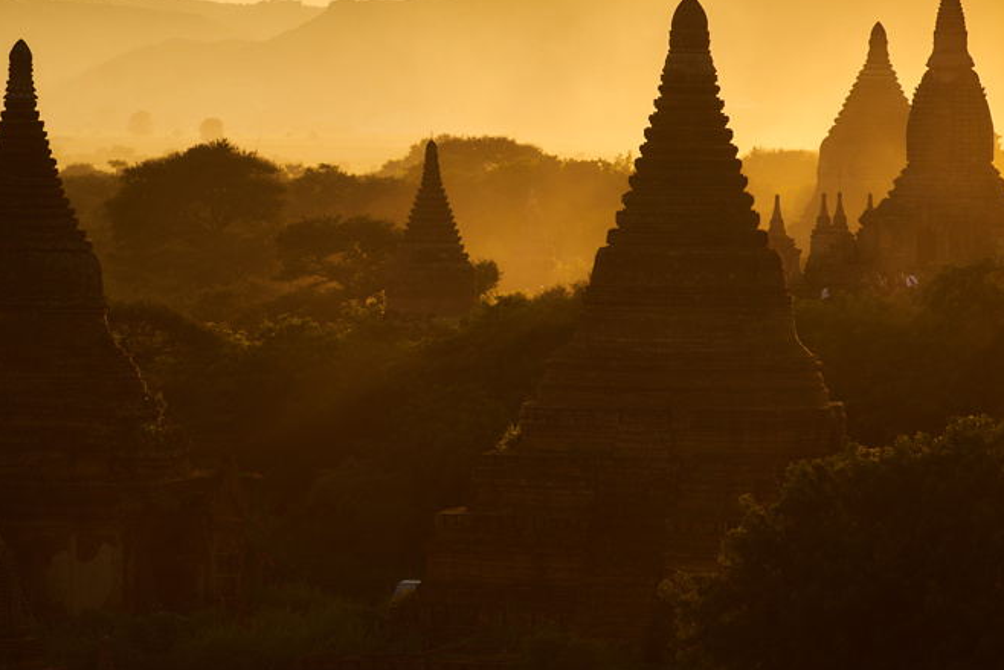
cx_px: 415
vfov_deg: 4.5
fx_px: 8480
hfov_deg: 6.8
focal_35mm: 304
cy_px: 341
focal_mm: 200
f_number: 5.6
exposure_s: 1/750
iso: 200
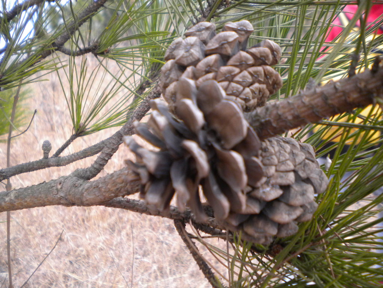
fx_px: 387
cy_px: 144
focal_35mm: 35
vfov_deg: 40.7
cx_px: 192
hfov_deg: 52.6
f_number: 3.1
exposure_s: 1/60
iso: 280
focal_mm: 6.3
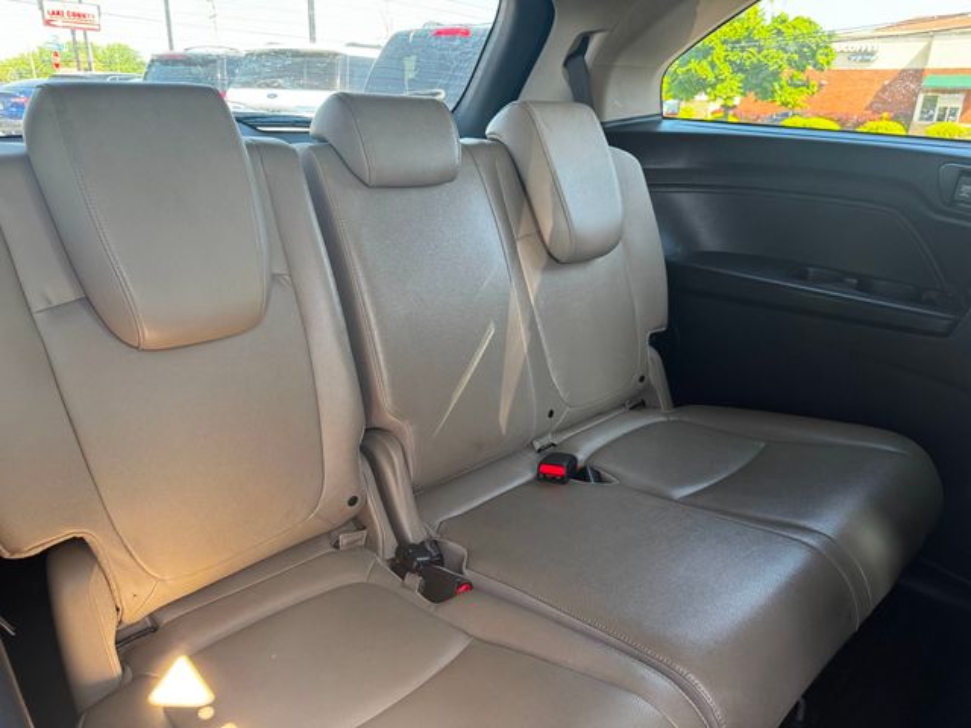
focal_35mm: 24
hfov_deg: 71.6
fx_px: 673
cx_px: 486
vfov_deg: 56.8
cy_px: 364
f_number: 1.78
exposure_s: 1/98
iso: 200
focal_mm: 6.76
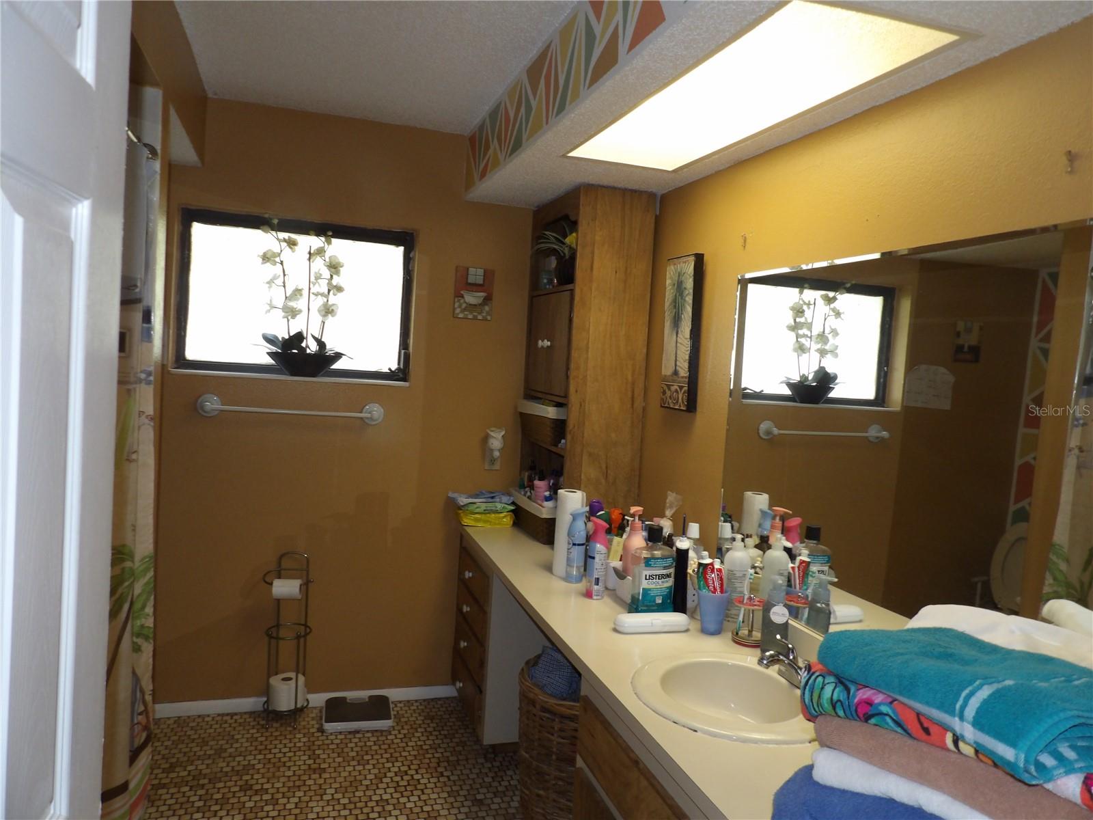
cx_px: 546
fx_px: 758
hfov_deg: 71.6
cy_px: 410
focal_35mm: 24
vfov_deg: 56.8
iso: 200
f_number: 3.2
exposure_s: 1/33
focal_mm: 4.3
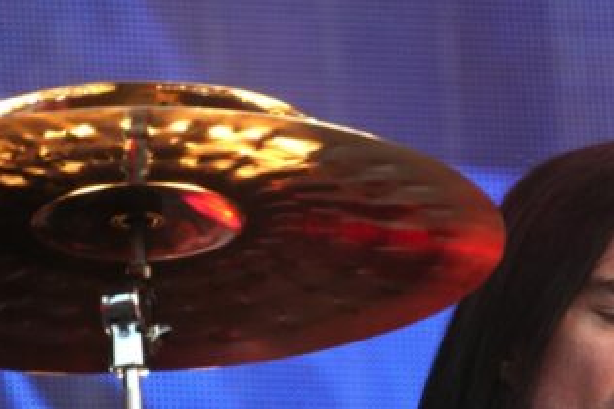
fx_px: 18768
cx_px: 366
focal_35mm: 1101
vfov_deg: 1.2
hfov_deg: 1.9
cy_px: 337
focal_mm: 300
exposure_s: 1/500
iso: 800
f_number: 6.3
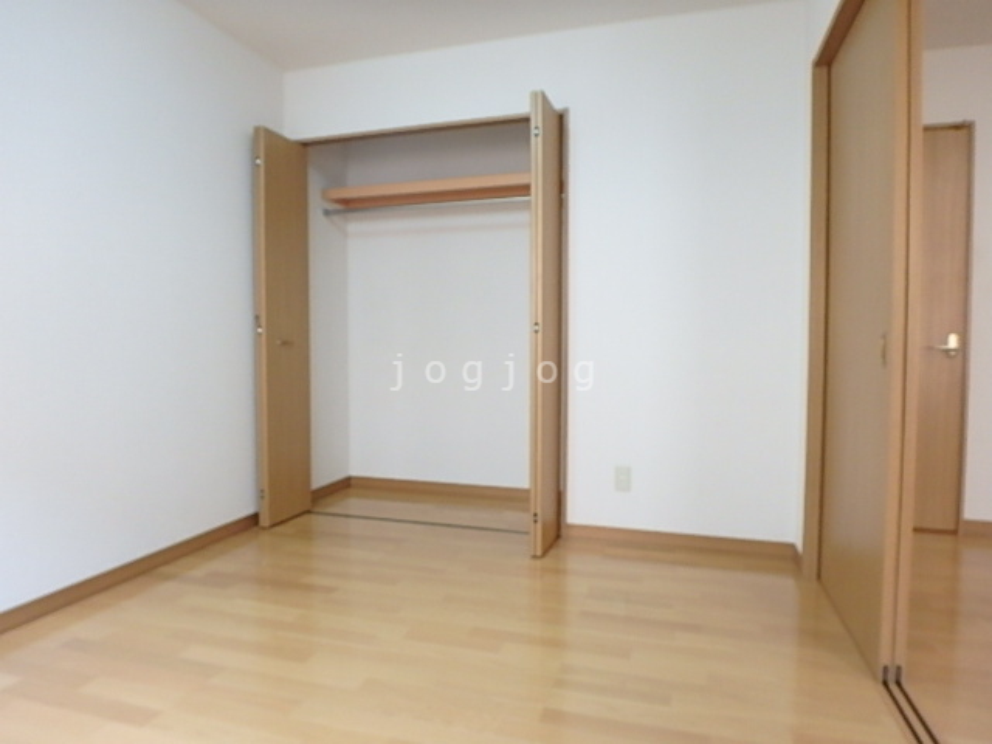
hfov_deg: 79.0
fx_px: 602
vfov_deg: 63.4
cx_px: 496
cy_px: 372
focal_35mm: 21
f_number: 3.5
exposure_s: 1/30
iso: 400
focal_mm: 3.7
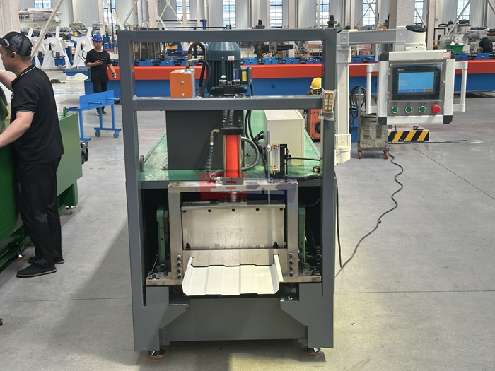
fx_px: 686
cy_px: 186
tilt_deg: -12.4
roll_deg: +0.1
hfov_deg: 39.7
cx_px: 248
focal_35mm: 48
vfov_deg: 30.3
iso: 64
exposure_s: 1/224
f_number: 1.78
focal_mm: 6.86
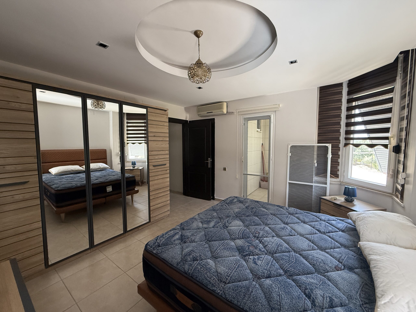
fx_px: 168
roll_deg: +0.5
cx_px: 208
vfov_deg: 85.7
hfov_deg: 102.1
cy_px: 156
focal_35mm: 14
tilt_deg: -4.5
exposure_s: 1/82
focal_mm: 2.22
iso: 320
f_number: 2.2
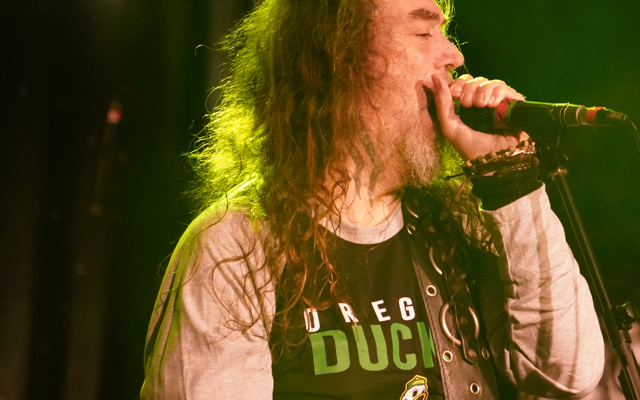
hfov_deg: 12.1
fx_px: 3018
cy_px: 241
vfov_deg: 7.6
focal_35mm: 173
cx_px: 454
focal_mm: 105
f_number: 4
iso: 10000
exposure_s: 1/125
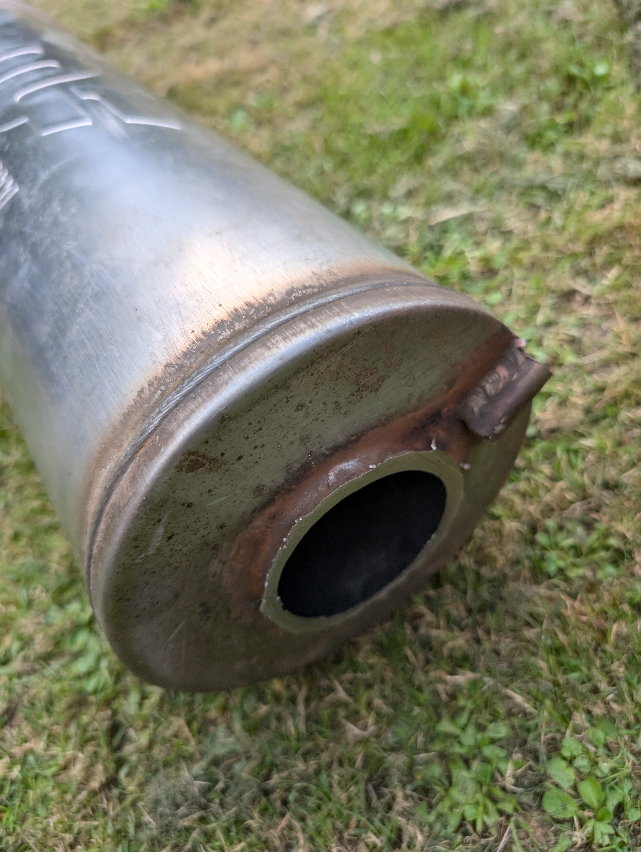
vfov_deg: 71.5
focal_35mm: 24
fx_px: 591
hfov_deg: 56.9
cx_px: 320
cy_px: 426
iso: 22
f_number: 1.68
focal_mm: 6.9
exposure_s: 1/477
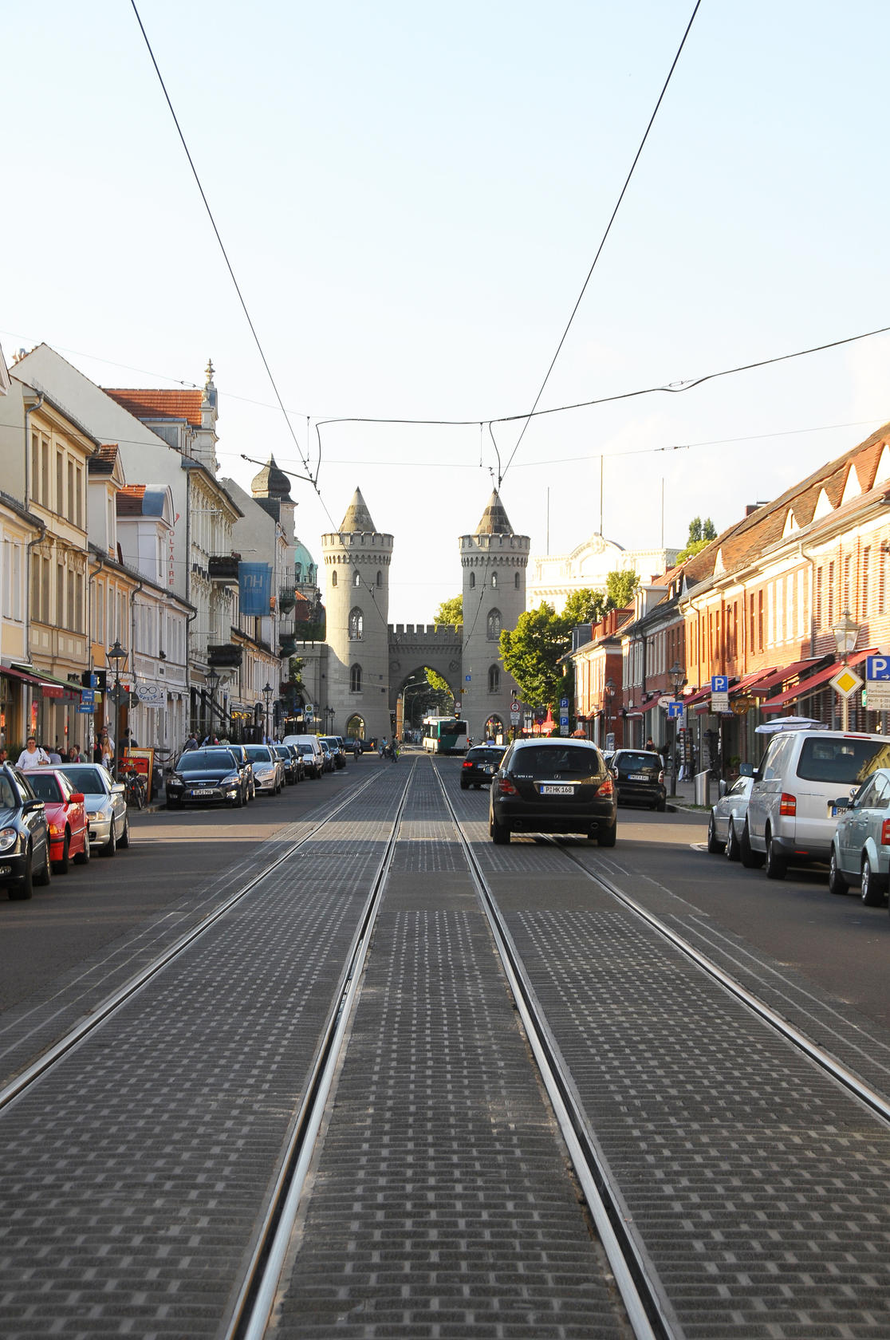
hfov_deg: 18.1
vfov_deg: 27.0
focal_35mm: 75
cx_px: 445
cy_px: 670
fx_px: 2788
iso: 200
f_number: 7.1
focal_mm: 50
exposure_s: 1/320
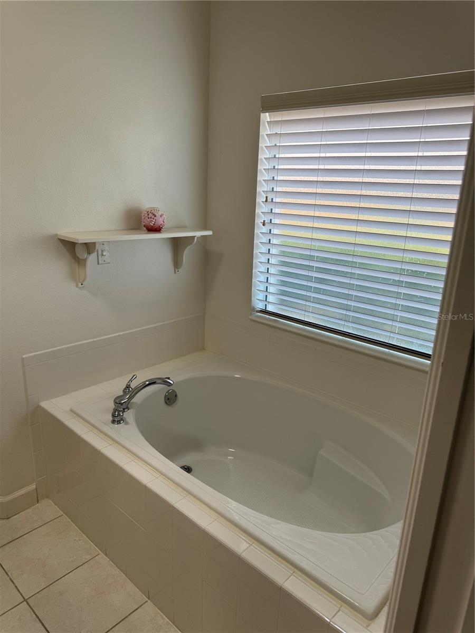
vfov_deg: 71.6
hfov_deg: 56.8
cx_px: 238
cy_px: 316
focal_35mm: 24
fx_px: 439
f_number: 1.78
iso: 64
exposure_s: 1/150
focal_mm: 6.76
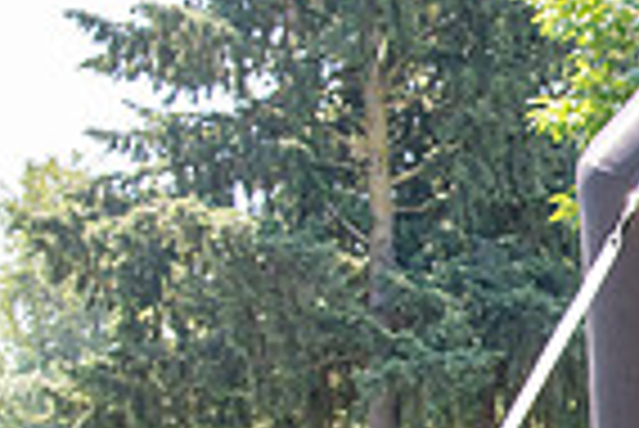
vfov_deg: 9.2
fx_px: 2612
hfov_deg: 12.4
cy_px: 514
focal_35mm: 147
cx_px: 1242
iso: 500
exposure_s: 1/400
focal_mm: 24
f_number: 4
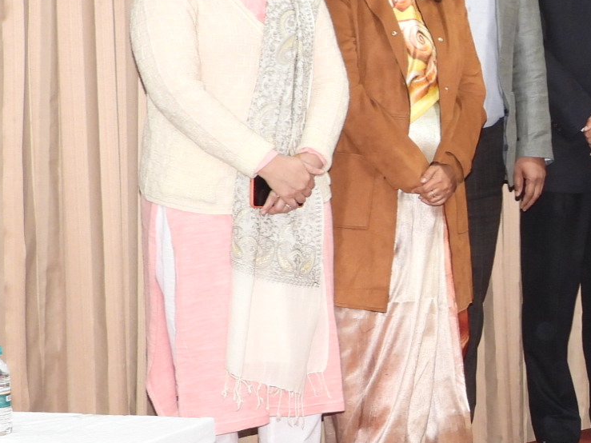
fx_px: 2151
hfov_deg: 14.6
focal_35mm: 126
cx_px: 877
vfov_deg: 11.8
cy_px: 222
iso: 250
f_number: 3.2
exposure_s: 1/30
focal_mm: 7.4
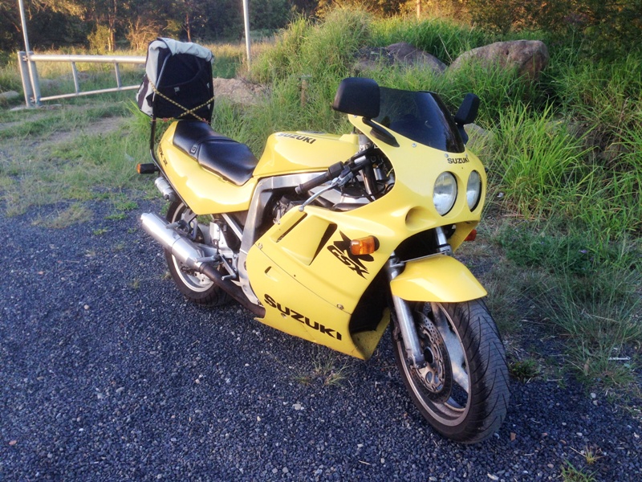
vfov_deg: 42.9
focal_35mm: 33
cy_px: 241
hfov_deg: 55.4
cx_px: 321
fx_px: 612
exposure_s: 1/120
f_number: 2.4
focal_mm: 4.12
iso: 64
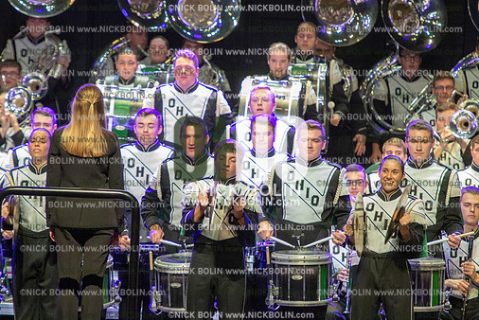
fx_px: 4420
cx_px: 240
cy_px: 161
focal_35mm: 332
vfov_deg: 4.1
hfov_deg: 6.2
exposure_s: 1/200
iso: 8000
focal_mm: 290
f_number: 5.6
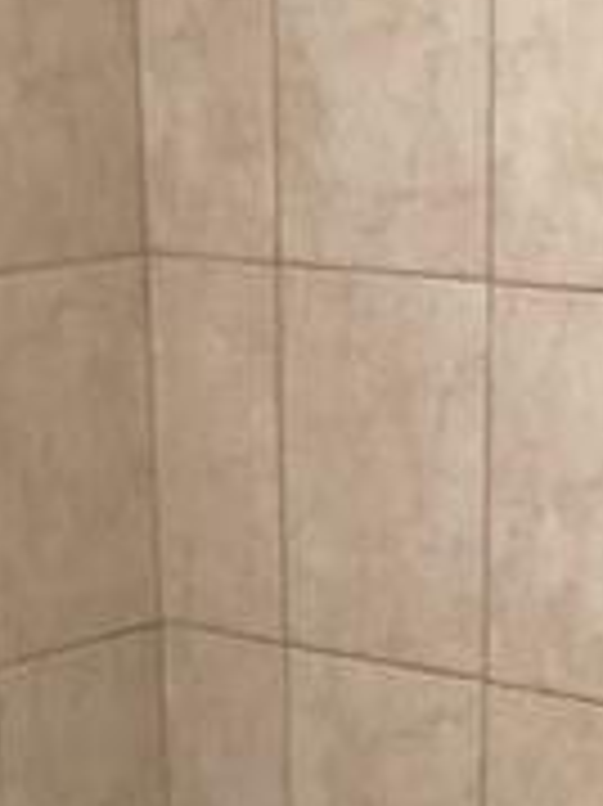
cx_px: 279
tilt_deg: -21.6
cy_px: 1117
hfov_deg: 12.3
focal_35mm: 120
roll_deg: +1.4
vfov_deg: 15.4
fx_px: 2790
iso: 40
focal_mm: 3.99
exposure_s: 1/24
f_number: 1.8
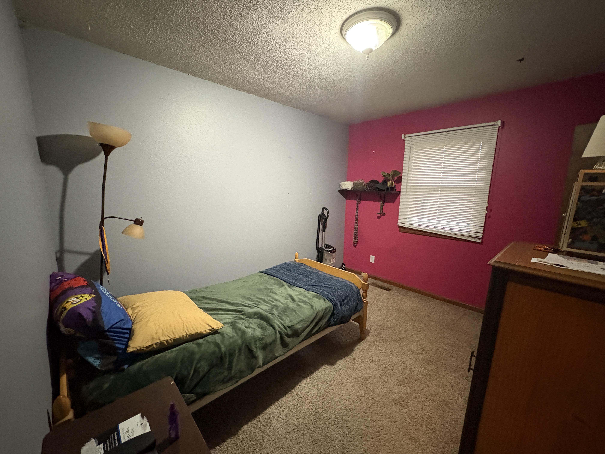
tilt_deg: -9.8
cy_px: 227
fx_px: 245
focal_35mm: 14
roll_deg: -0.7
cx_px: 302
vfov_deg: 85.7
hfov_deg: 102.1
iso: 1000
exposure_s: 1/40
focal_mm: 2.22
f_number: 2.2
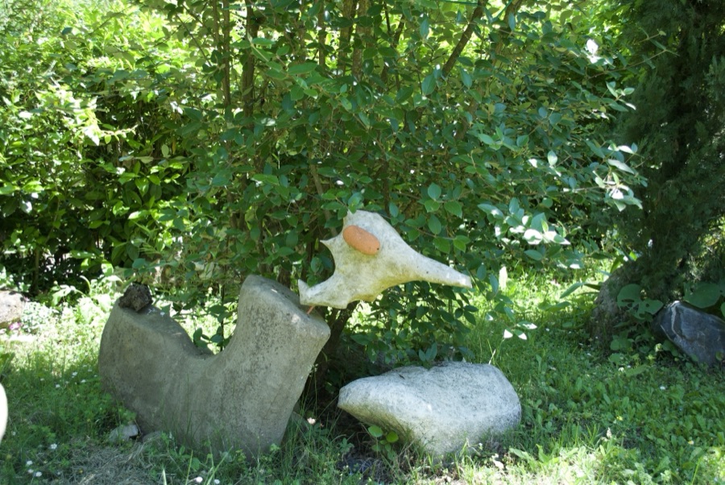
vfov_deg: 37.0
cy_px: 242
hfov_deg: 53.1
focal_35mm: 36
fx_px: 726
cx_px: 362
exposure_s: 1/80
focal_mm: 24
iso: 100
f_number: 4
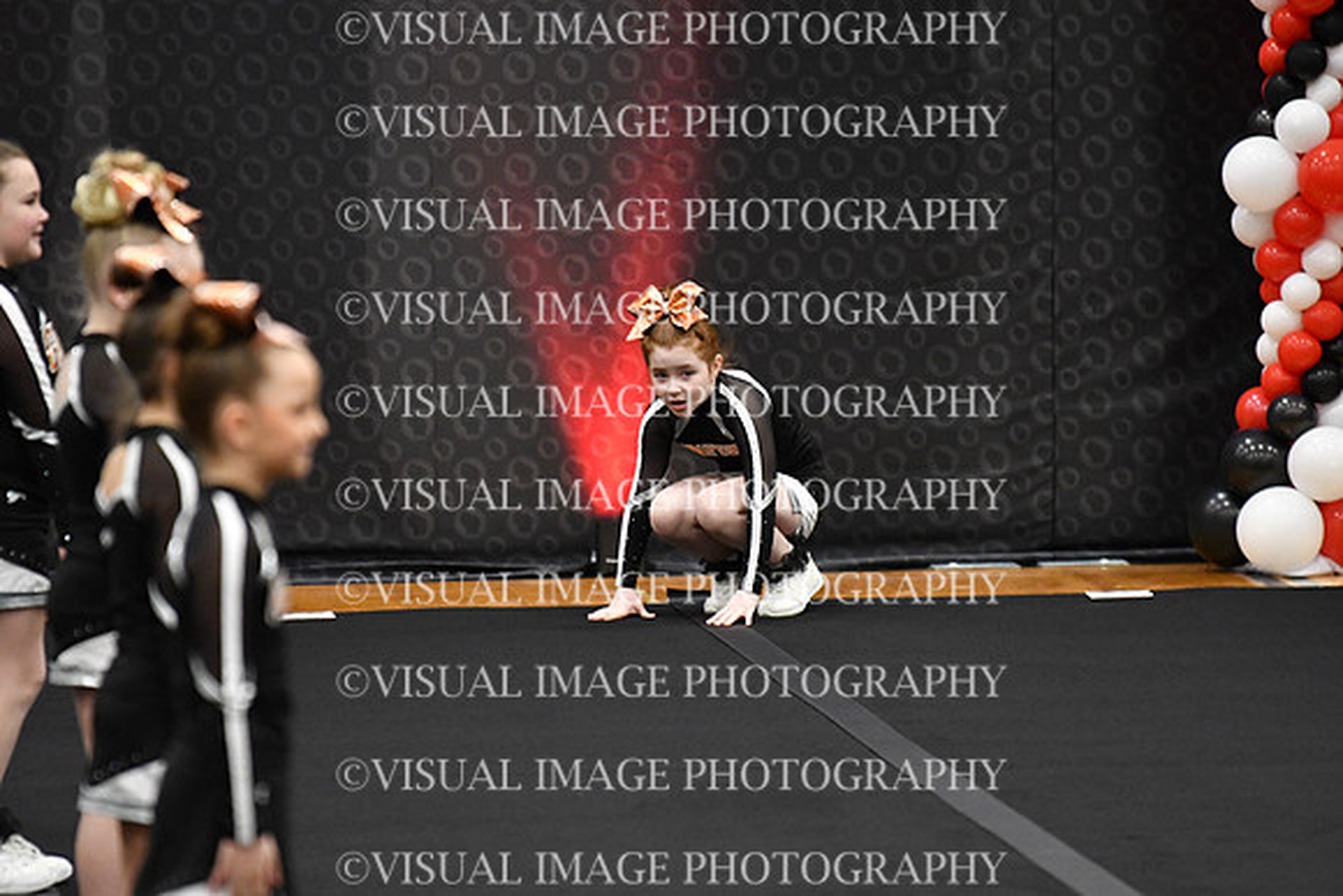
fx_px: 11194
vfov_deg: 4.6
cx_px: 672
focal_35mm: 300
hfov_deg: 6.9
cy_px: 448
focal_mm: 200
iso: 5000
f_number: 2.8
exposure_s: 1/800
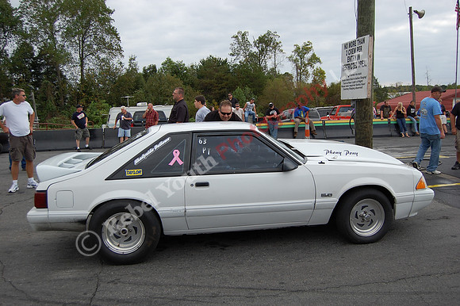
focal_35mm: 33
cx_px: 230
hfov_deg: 57.3
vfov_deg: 39.9
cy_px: 153
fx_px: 421
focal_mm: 22
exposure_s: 1/1000
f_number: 4
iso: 220
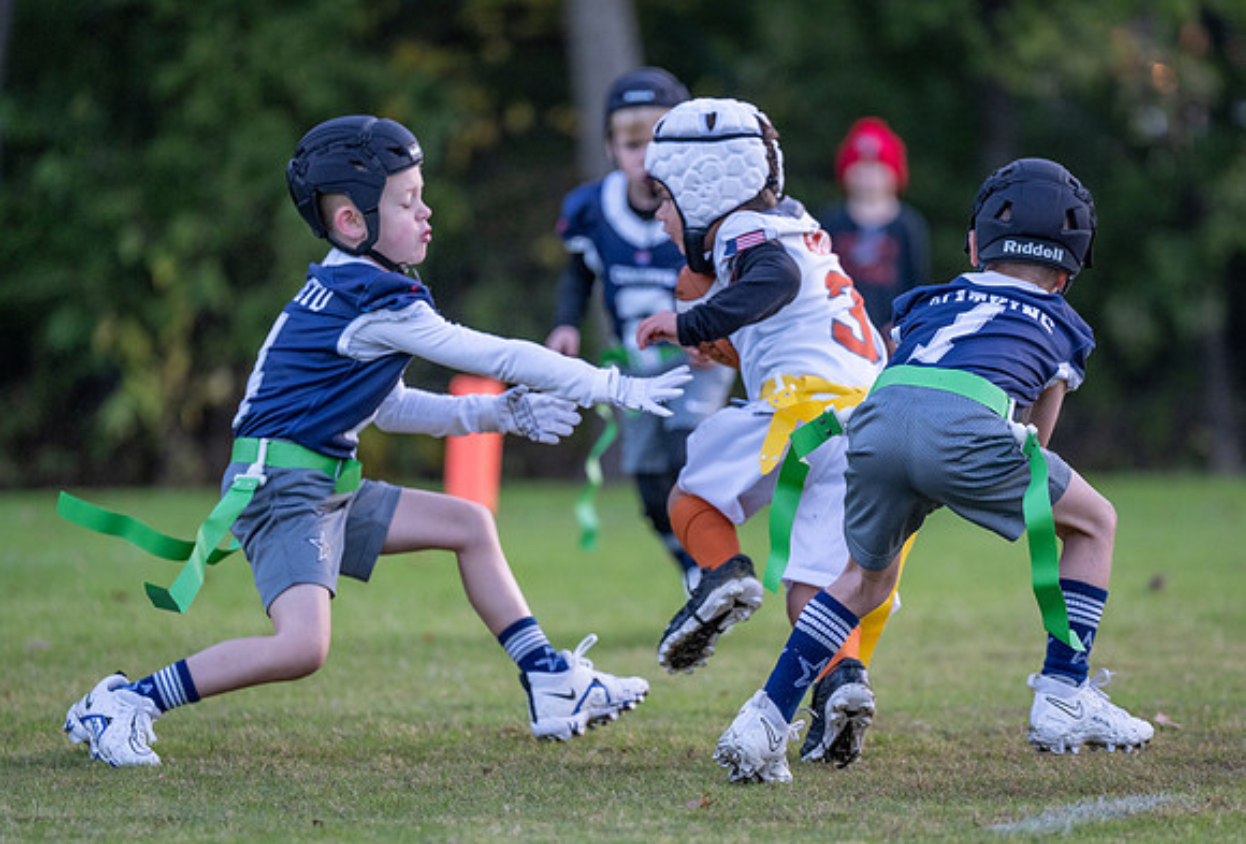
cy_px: 483
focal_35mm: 222
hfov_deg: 9.2
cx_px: 728
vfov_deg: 6.3
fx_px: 7708
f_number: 2.8
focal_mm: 170
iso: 1000
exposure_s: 1/1000
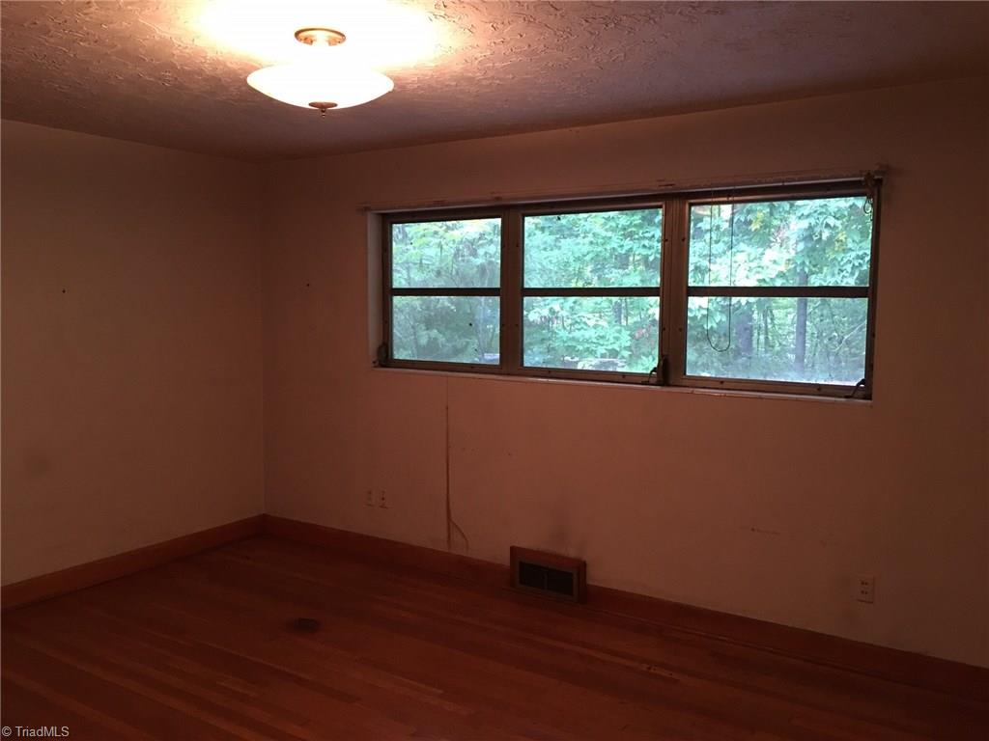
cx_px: 494
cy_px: 370
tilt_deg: -4.2
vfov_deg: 48.2
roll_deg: +0.2
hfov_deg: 61.7
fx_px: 829
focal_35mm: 29
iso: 100
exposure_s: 1/15
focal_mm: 4.15
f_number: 2.2
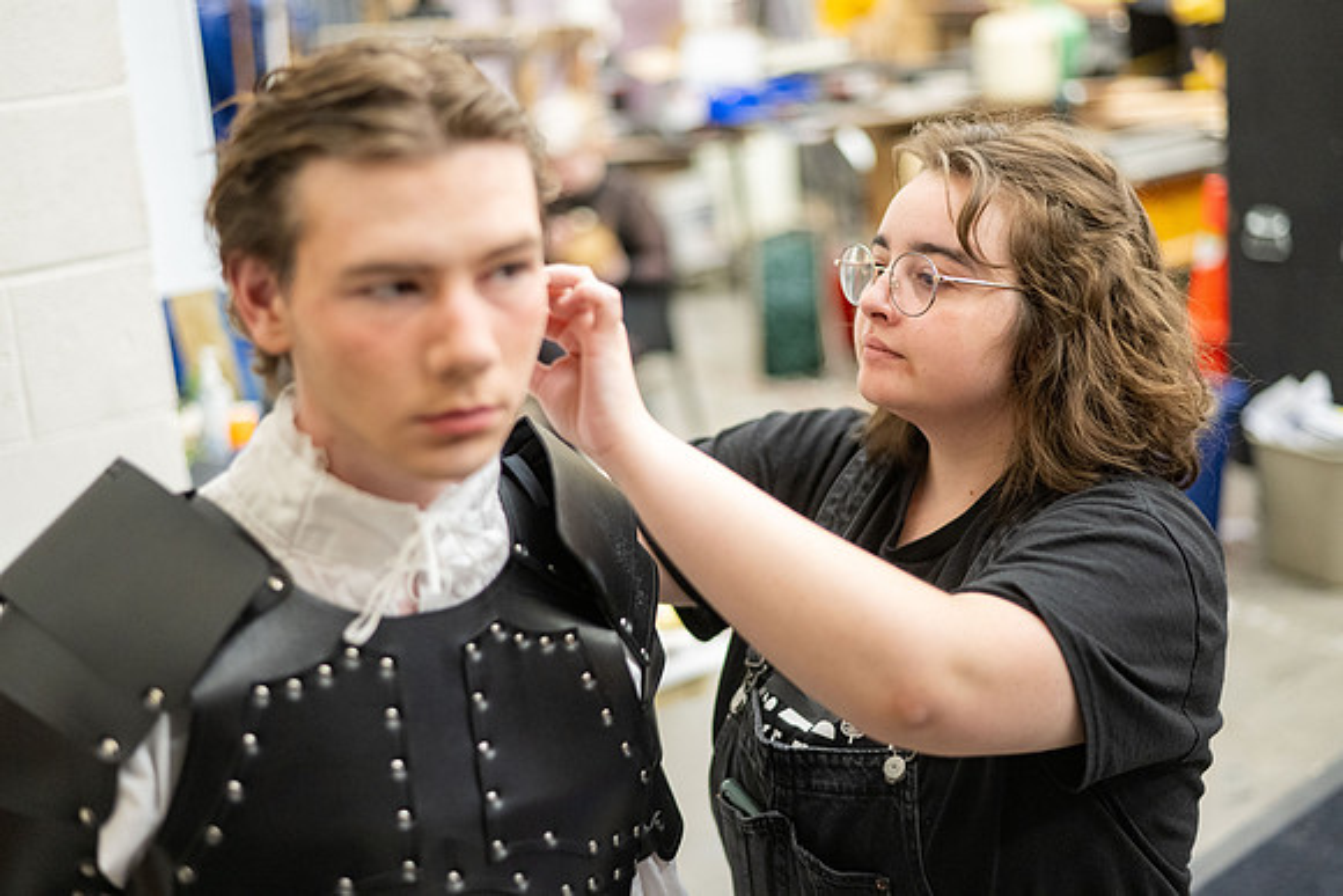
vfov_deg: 27.0
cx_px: 672
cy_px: 448
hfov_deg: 39.6
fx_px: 1866
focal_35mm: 50
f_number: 1.8
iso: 2000
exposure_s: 1/320
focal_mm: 50
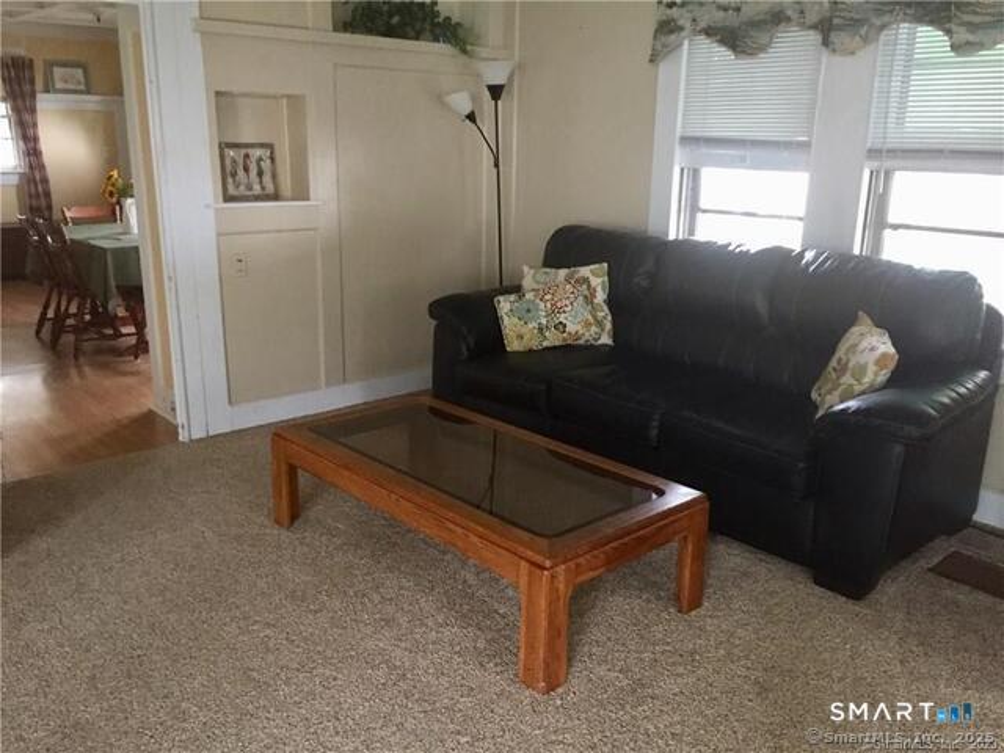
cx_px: 502
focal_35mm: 29
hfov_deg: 61.7
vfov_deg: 48.2
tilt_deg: -15.0
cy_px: 376
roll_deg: -0.8
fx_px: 841
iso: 250
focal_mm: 4.15
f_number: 2.2
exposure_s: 1/20
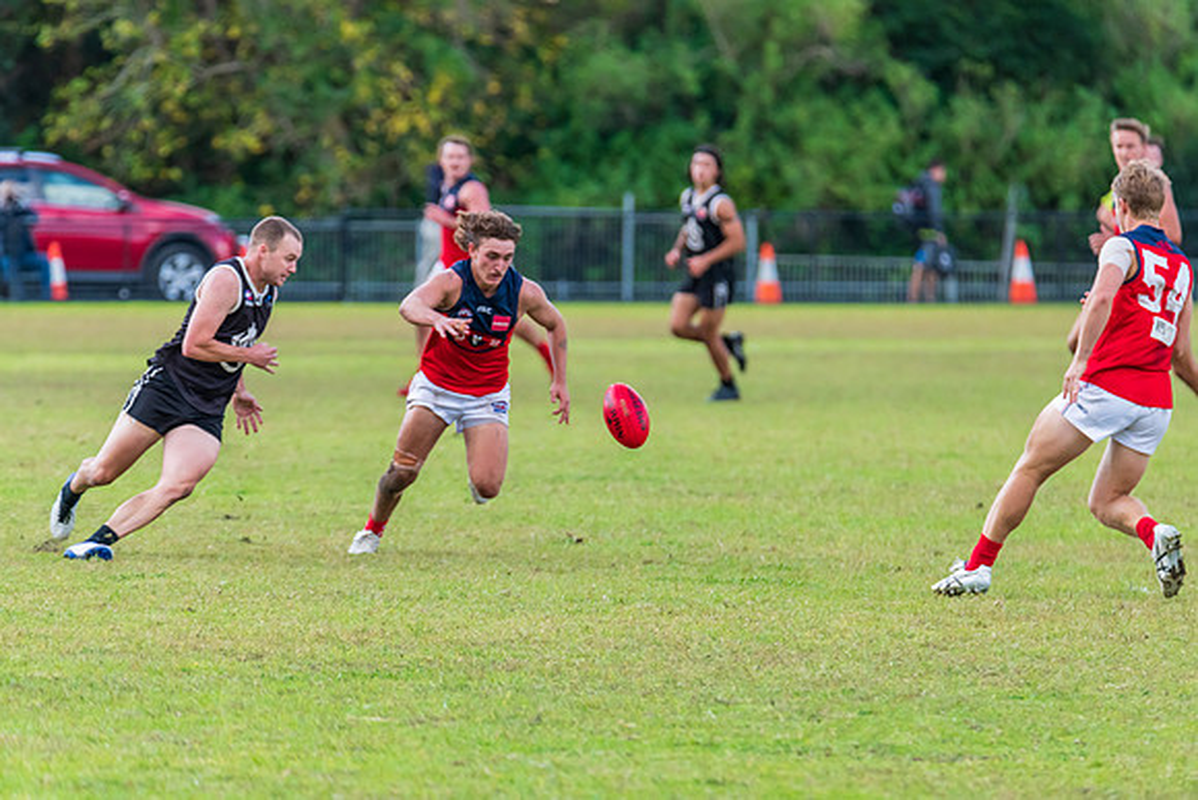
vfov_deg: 3.4
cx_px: 587
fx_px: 13589
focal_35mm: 408
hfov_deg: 5.0
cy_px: 392
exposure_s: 1/1250
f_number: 6
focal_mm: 400
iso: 1000
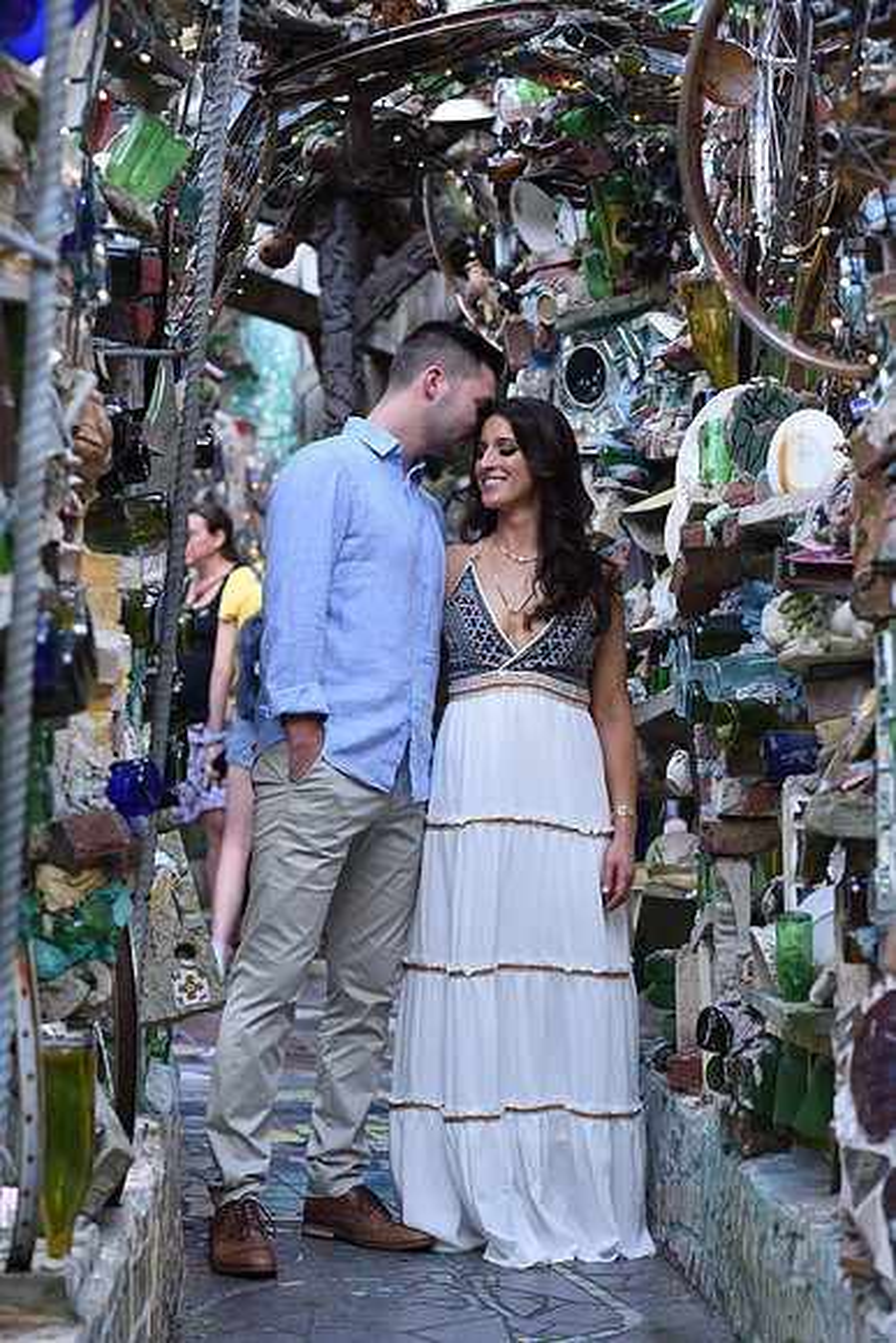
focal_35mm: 85
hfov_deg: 16.1
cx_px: 448
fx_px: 3171
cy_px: 672
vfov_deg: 23.9
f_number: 4.5
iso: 320
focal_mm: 85
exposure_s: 1/160
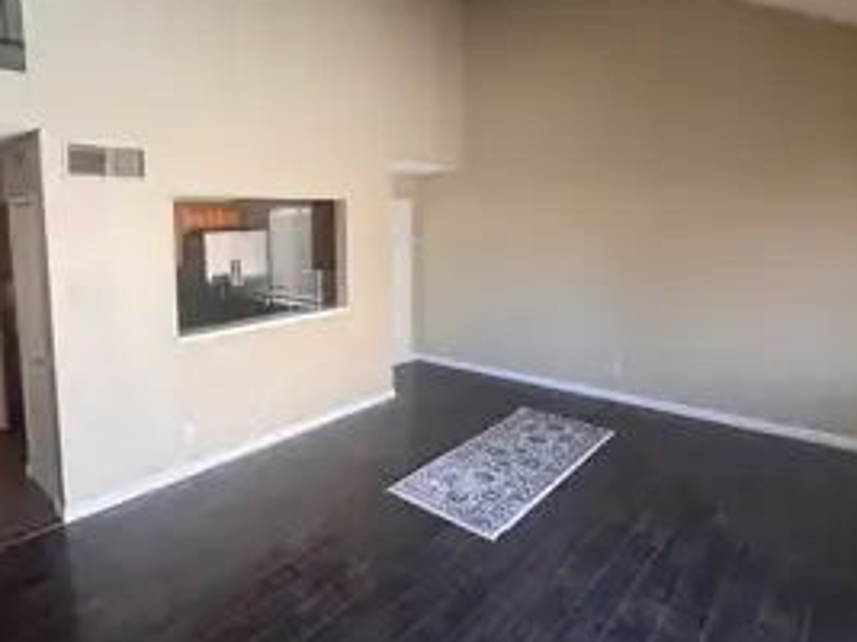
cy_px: 279
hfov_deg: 76.2
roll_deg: +1.2
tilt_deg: -3.4
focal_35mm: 21
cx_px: 276
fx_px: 520
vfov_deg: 63.2
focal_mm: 2.22
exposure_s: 1/99
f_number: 2.2
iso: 125
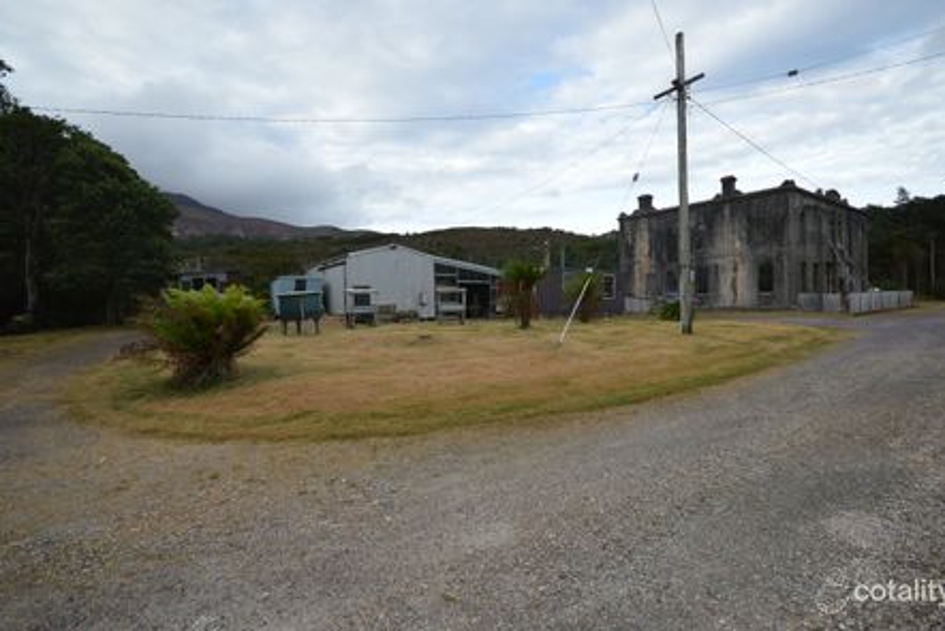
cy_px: 301
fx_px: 460
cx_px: 485
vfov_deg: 68.8
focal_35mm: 18
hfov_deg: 91.5
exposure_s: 1/160
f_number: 6.3
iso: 100
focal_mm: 11
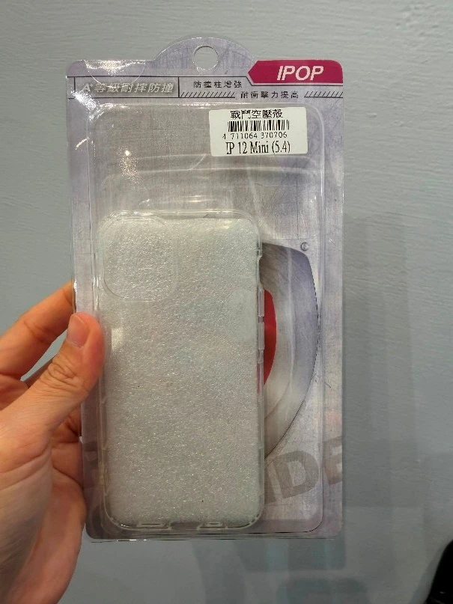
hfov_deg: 56.8
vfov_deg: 71.6
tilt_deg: -27.9
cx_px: 226
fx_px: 419
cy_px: 302
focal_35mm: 24
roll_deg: -2.3
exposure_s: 1/120
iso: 125
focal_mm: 2.22
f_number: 2.2
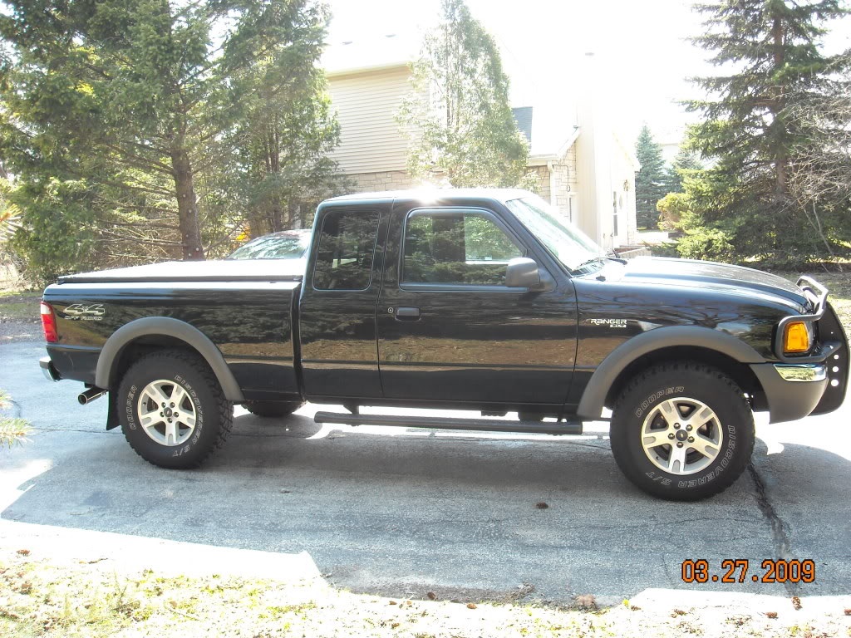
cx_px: 426
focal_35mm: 35
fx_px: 860
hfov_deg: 52.6
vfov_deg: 40.7
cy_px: 319
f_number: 2.8
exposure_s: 1/80
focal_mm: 5.7
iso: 64
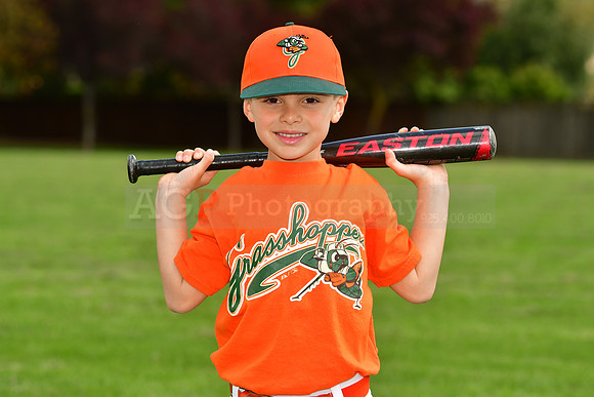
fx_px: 2971
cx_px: 297
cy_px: 198
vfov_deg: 7.6
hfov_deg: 11.4
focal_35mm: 180
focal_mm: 120
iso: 200
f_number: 5
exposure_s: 1/640
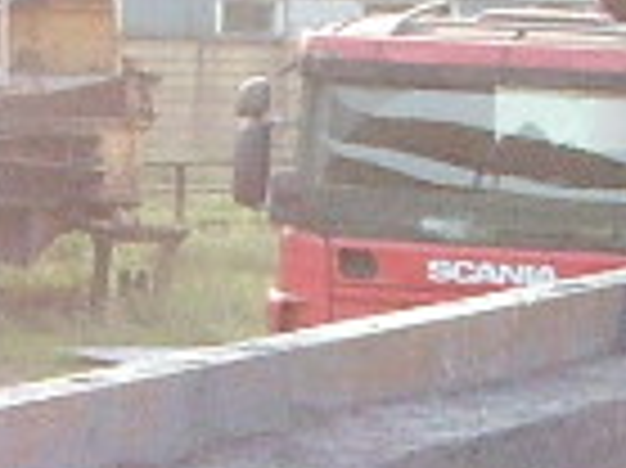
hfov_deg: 7.6
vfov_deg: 5.7
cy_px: 716
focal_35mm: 258
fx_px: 4662
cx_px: -18
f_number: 4.3
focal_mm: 5.8
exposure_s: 1/200
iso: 400
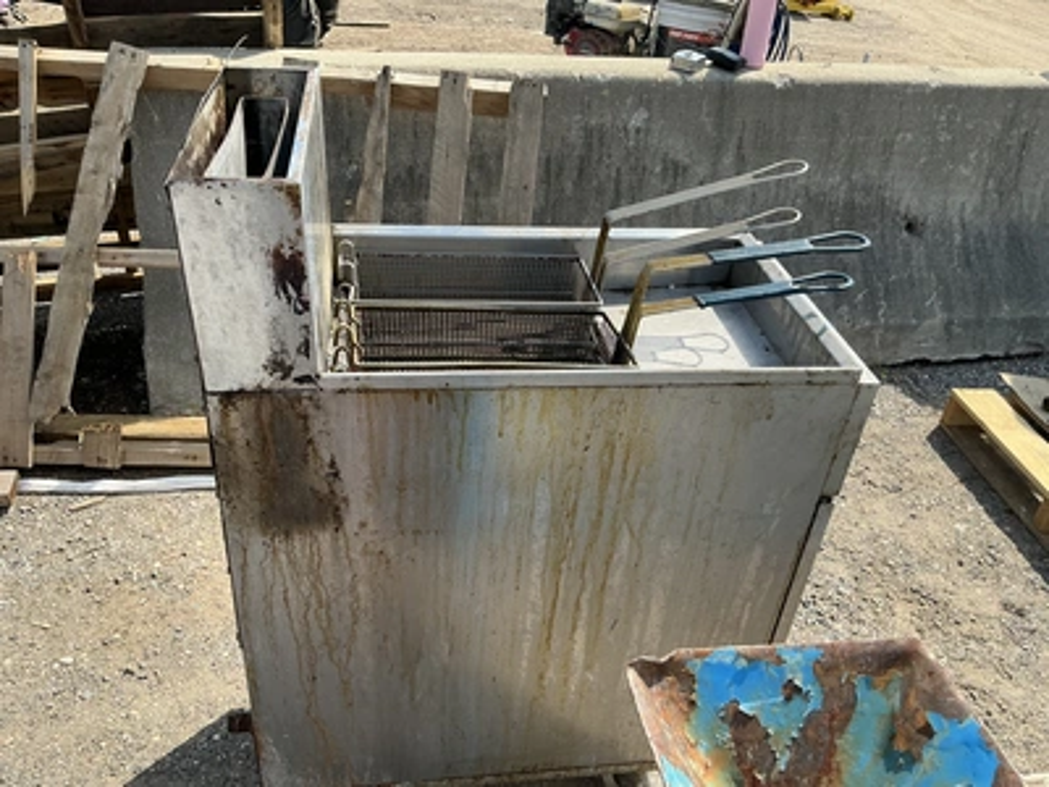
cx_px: 524
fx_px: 849
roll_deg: -4.6
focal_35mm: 28
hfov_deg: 63.4
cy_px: 394
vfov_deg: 49.7
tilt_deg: -30.9
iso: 25
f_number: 1.8
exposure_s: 1/1055
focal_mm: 3
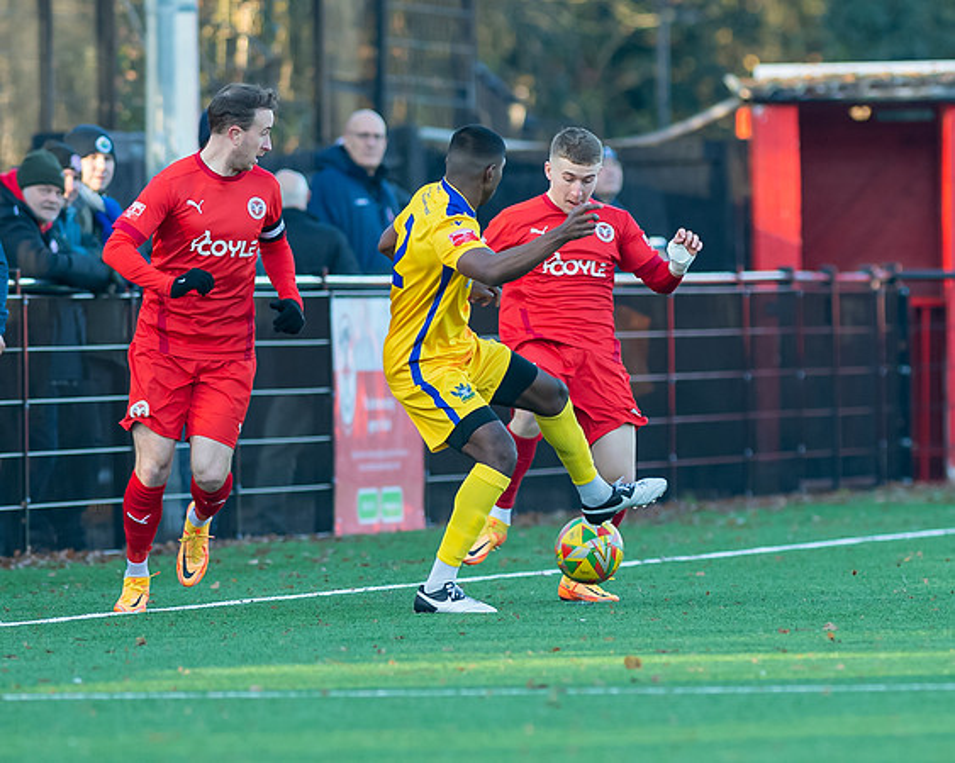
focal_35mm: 748
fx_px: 21138
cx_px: 598
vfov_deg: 2.1
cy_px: 442
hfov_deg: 2.6
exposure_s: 1/640
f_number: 4
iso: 800
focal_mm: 300
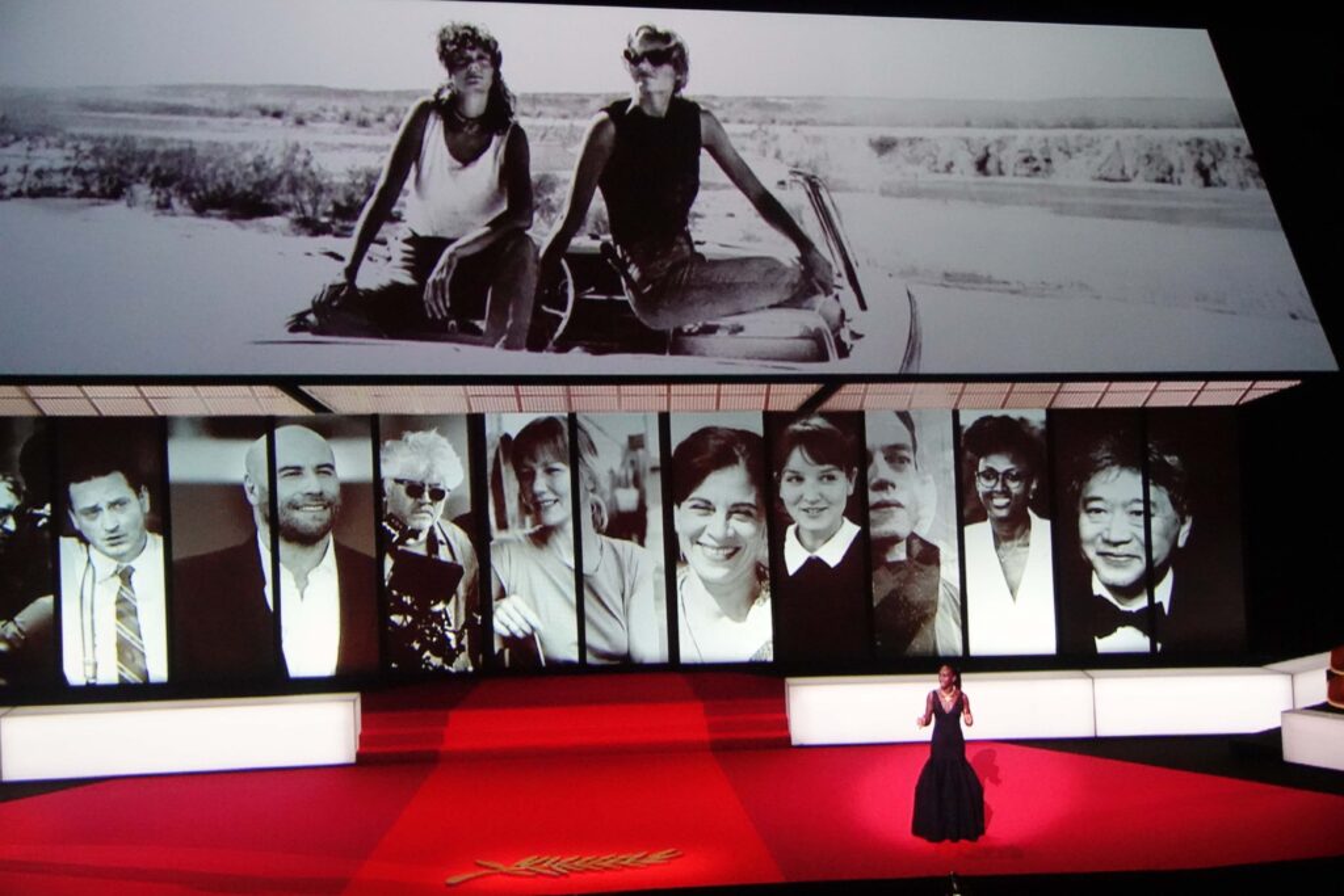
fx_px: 3734
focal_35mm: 100
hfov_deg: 20.4
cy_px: 448
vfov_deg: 13.7
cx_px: 672
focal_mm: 36.72
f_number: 4
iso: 4000
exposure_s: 1/100
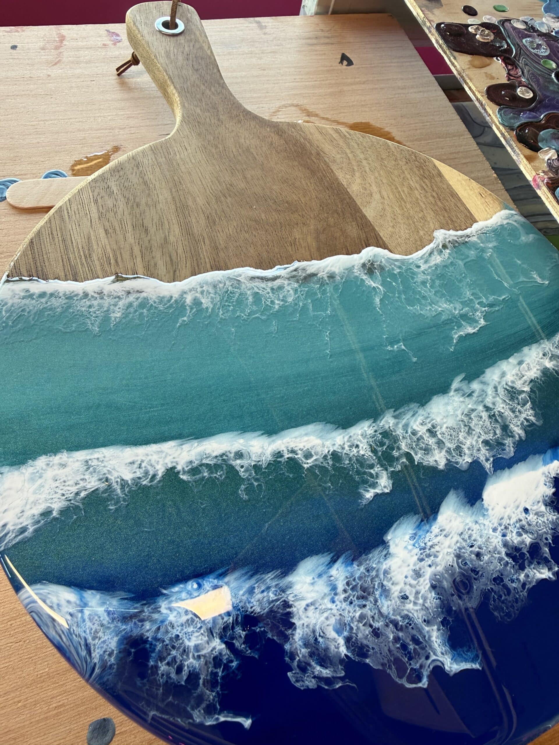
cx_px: 280
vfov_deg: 71.6
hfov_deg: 56.8
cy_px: 372
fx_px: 517
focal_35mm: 24
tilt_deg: -58.1
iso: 80
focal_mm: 2.22
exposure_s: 1/99
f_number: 2.2
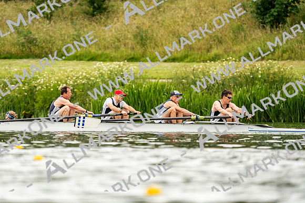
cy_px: 102
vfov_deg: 2.3
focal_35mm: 600
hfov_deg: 3.4
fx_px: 5084
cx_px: 152
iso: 500
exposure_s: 1/2000
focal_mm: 600
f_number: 6.3
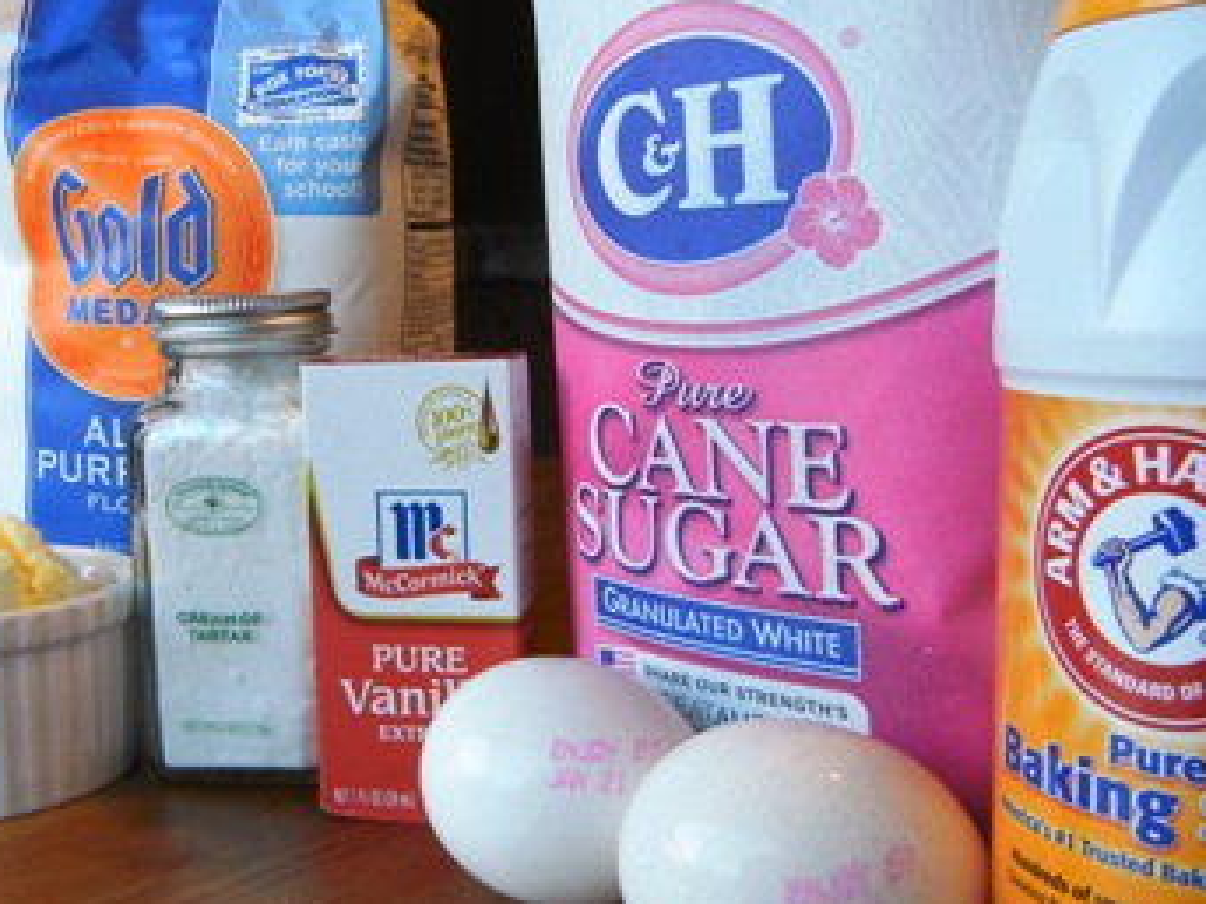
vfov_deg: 34.3
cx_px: 397
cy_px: 461
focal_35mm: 42
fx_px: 1463
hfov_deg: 44.1
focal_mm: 5.4
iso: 160
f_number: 3.5
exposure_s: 1/44
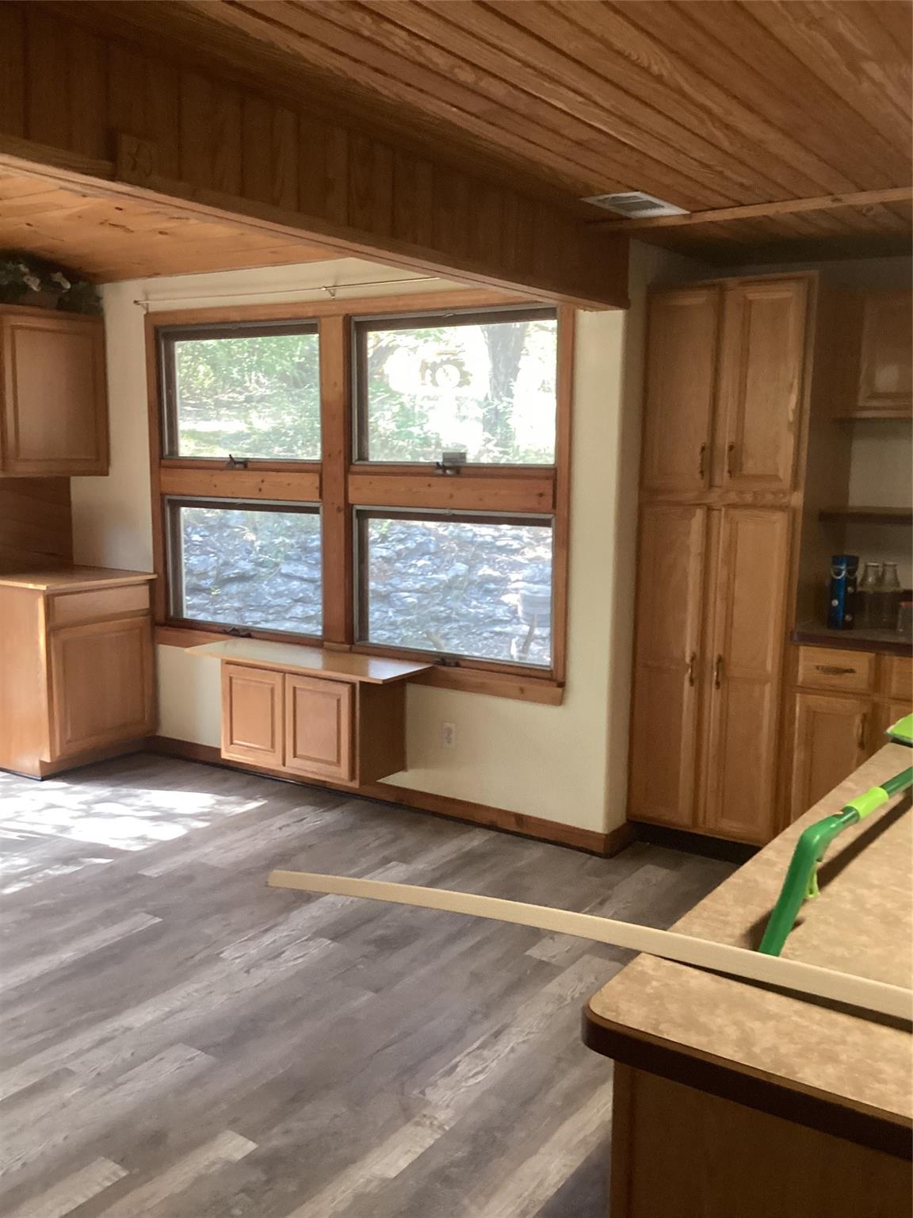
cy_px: 609
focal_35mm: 31
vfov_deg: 58.4
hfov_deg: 45.4
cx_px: 456
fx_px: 1090
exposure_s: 1/60
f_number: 2.4
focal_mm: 3.3
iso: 250
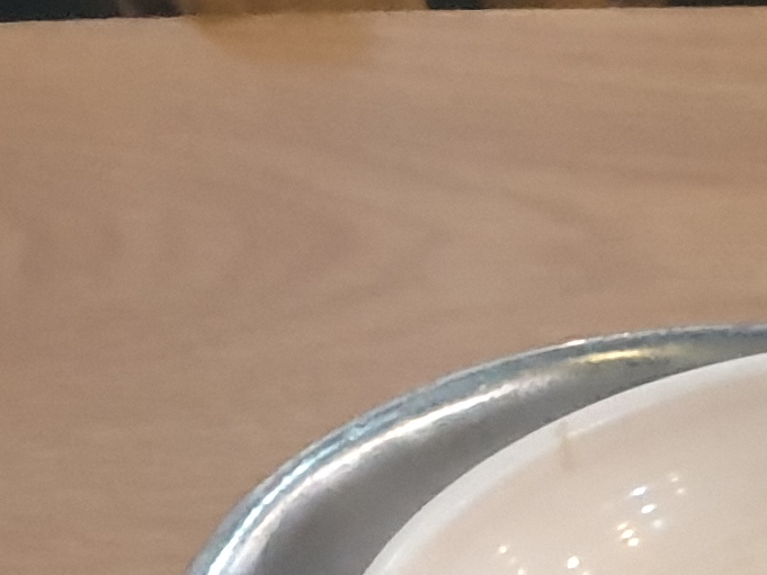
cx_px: 2171
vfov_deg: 8.4
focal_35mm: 154
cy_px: 1630
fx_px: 3413
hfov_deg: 10.1
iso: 320
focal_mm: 4.3
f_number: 2.4
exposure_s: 1/60
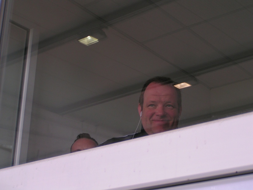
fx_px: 577
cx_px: 126
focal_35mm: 79
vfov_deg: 18.7
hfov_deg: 24.7
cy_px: 95
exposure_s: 1/200
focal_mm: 12.1
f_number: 3.2
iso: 50
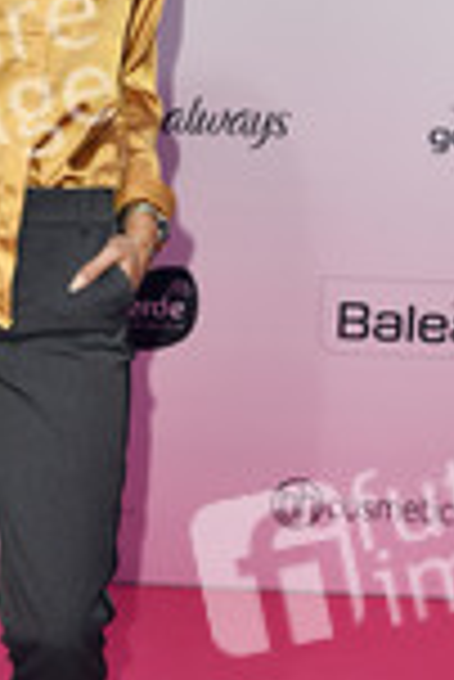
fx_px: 1548
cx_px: 13
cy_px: 324
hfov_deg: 16.4
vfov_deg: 24.7
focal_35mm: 82
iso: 400
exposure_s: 1/200
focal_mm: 31
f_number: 5.6
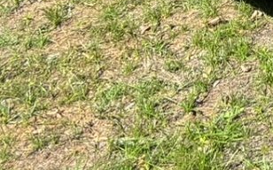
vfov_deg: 6.8
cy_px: -367
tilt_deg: -11.3
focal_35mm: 172
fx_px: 1279
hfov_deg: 10.3
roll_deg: -1.6
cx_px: 681
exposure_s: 1/1590
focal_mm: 5.96
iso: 50
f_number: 1.6
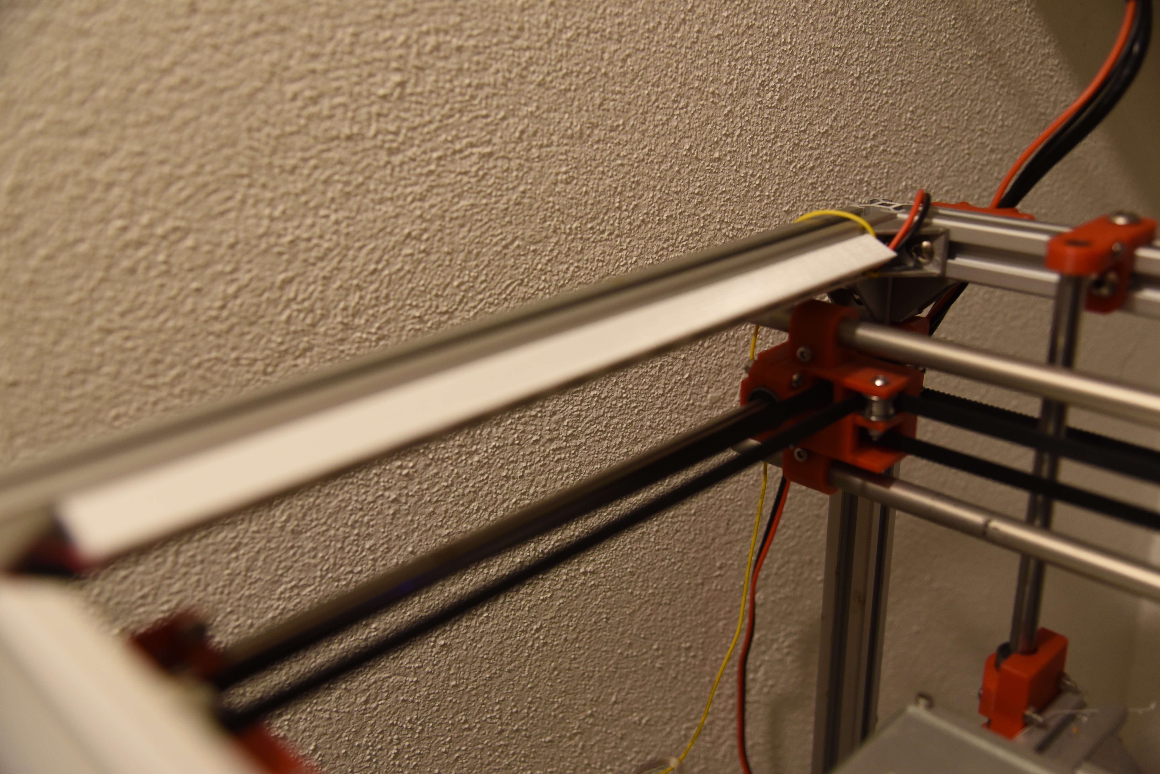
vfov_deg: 37.9
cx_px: 580
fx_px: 1128
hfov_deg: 54.4
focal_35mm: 35
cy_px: 387
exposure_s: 1/60
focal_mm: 35
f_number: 4
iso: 800
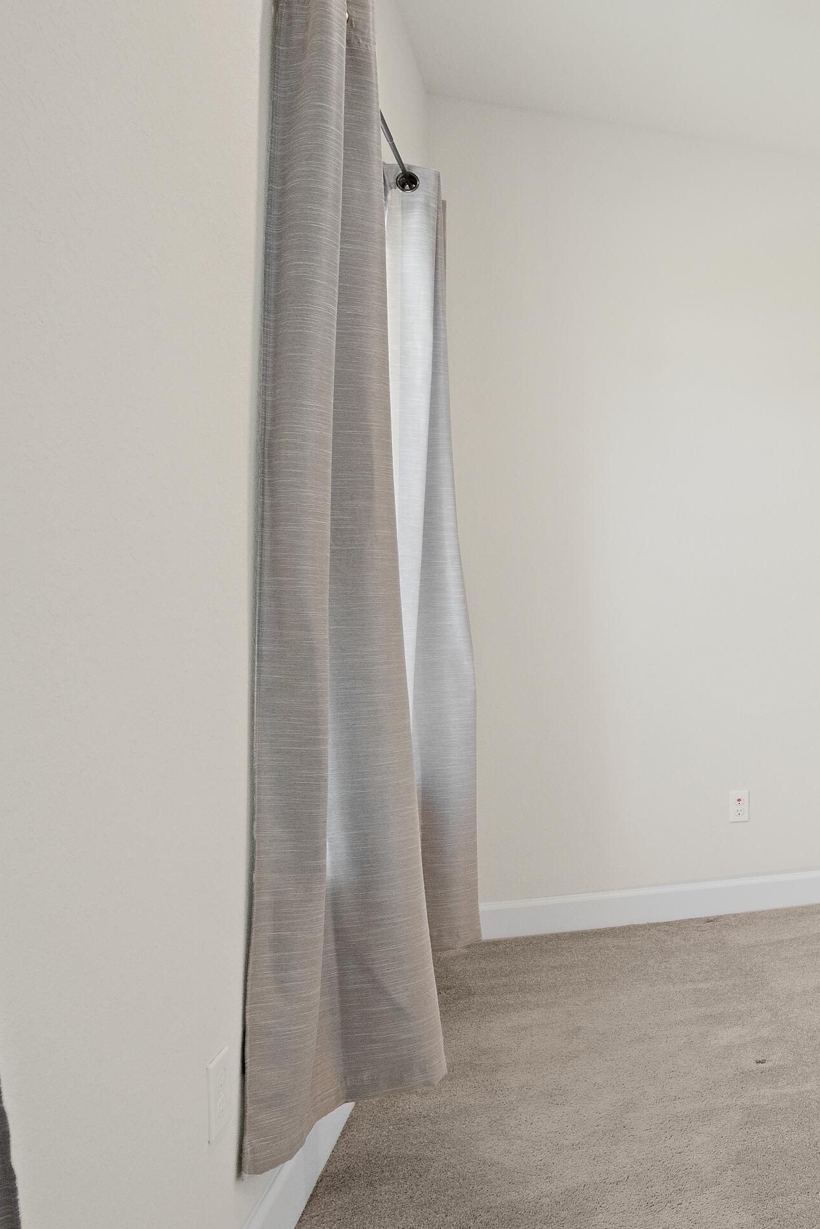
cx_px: 938
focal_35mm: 25
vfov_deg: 71.5
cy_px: 622
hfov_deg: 39.8
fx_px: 854
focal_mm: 16
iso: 2500
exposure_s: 1/30
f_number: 11
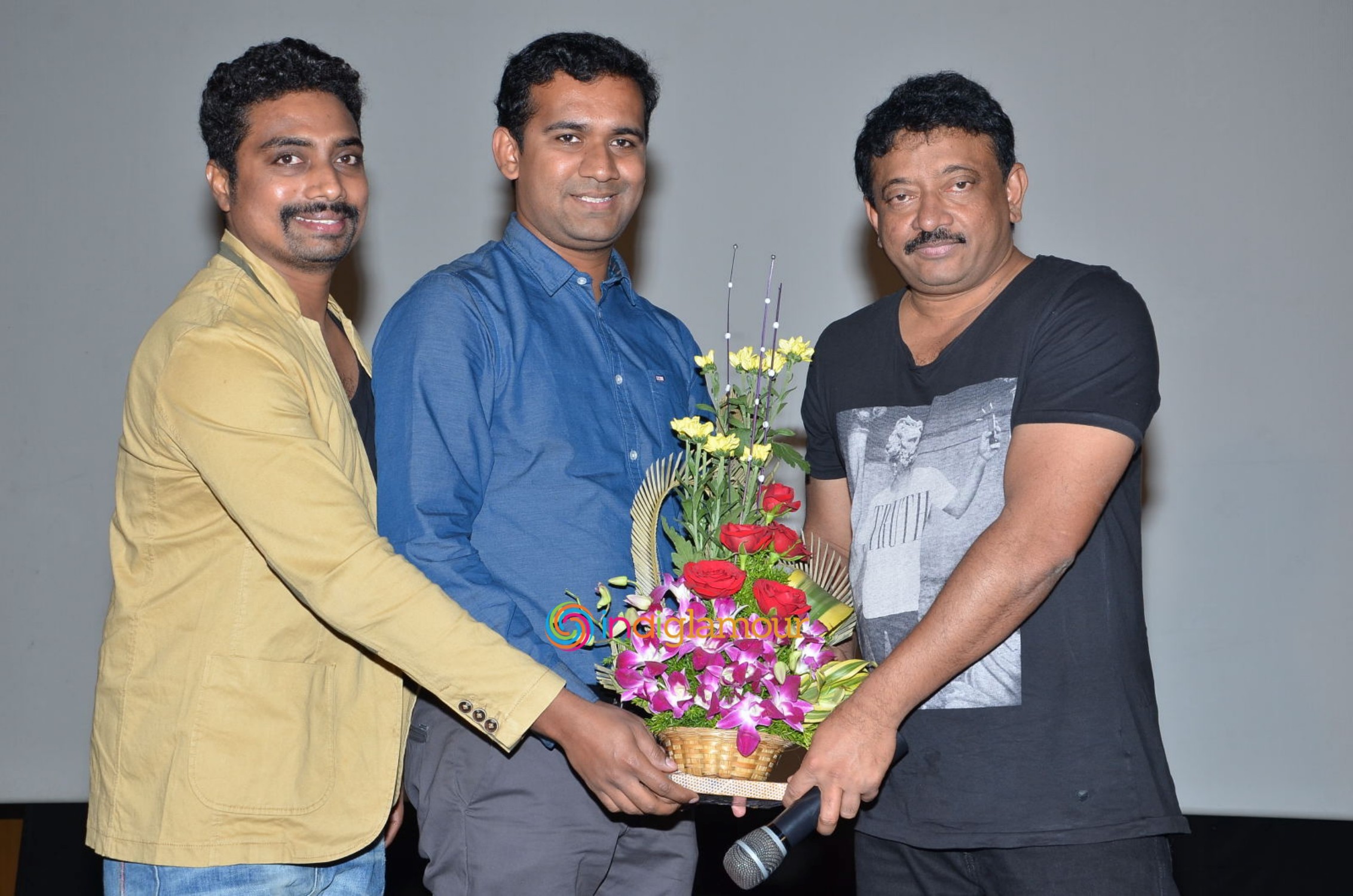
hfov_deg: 33.5
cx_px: 676
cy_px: 448
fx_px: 2251
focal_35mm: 60
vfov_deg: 22.5
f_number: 6.3
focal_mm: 40
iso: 320
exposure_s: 1/125
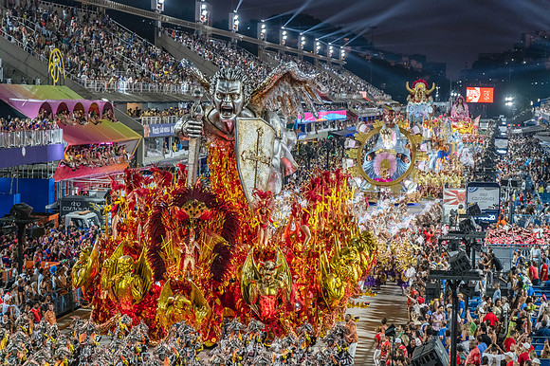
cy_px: 183
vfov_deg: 15.3
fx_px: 1360
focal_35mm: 89
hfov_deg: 22.9
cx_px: 275
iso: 1600
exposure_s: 1/500
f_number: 2.8
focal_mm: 59.6
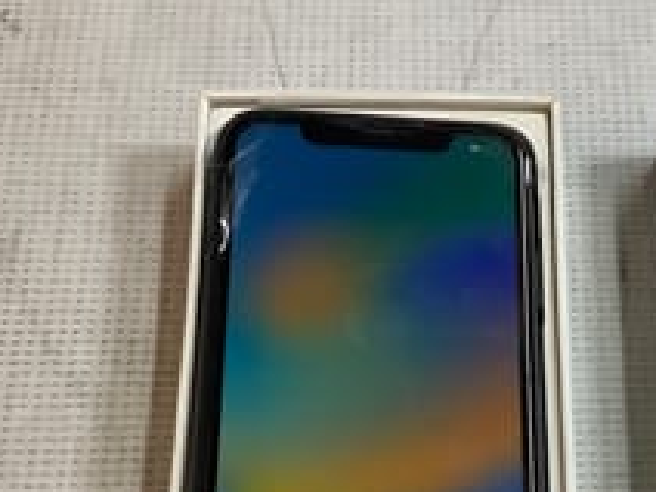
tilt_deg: -66.2
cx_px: 554
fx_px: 1383
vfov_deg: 19.9
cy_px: 422
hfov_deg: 26.0
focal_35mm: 73
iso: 100
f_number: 2.4
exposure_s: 1/50
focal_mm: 3.3
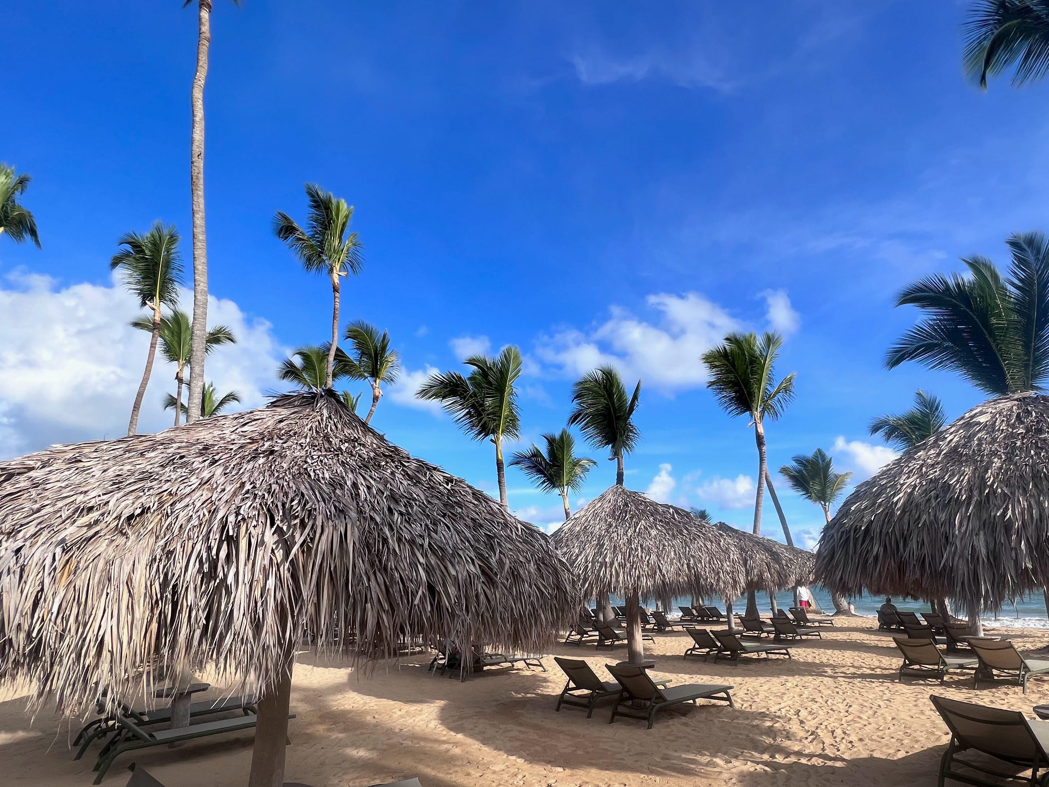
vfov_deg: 71.0
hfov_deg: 87.1
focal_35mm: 18
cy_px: 462
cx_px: 603
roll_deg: +2.8
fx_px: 545
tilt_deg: +13.7
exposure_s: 1/1376
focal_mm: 1.57
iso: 32
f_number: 1.8
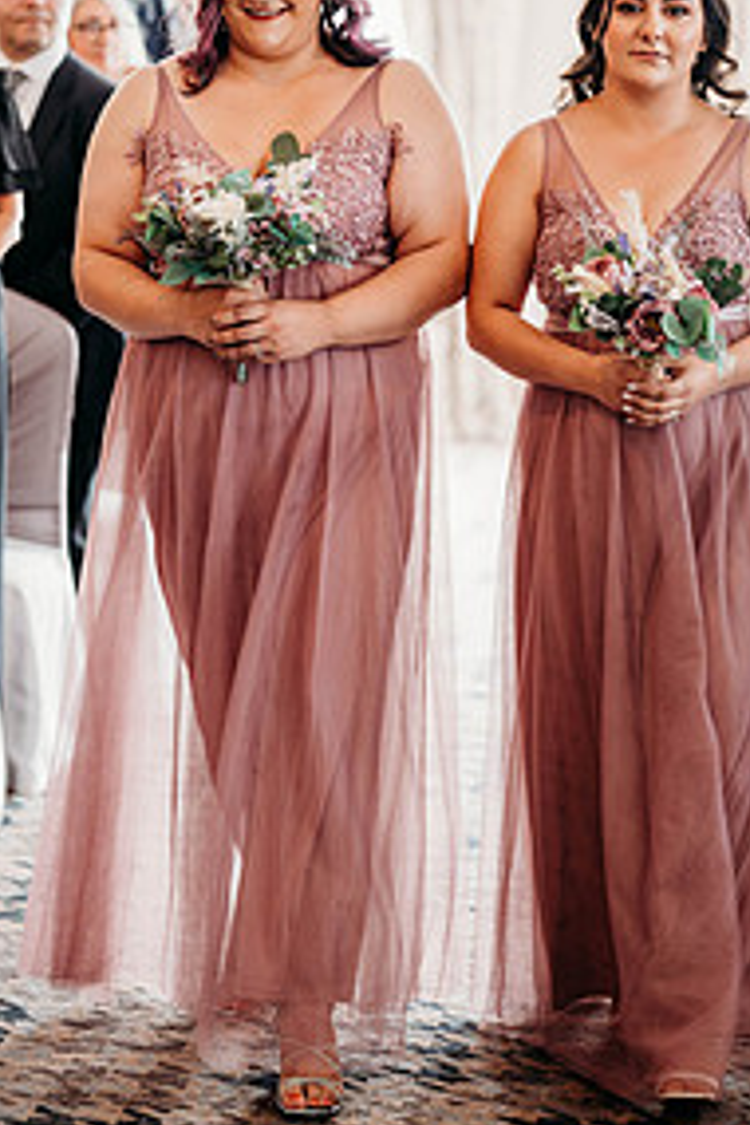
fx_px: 4187
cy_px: 367
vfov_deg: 15.3
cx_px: 365
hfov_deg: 10.2
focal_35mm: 134
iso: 360
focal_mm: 85
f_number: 2
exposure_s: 1/200
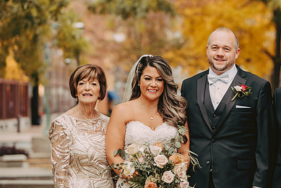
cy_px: 105
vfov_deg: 9.0
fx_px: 1187
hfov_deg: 13.5
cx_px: 204
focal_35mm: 152
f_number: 3.2
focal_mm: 102
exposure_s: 1/500
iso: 800
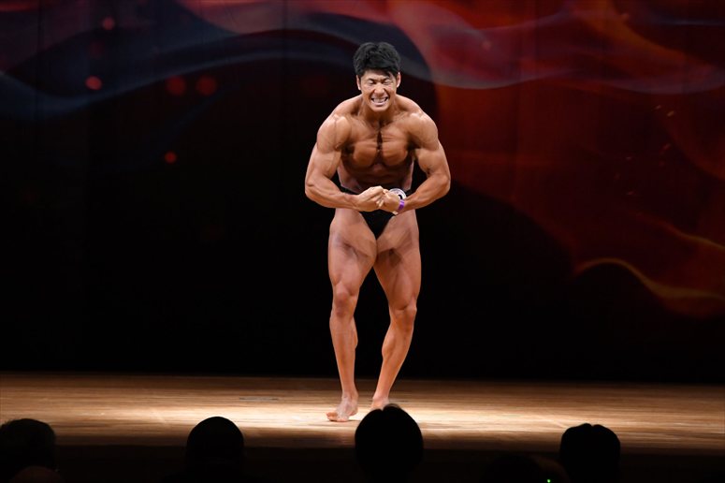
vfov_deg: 5.7
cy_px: 242
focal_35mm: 240
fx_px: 4831
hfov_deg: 8.6
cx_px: 362
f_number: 5.6
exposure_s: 1/400
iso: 4000
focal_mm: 160
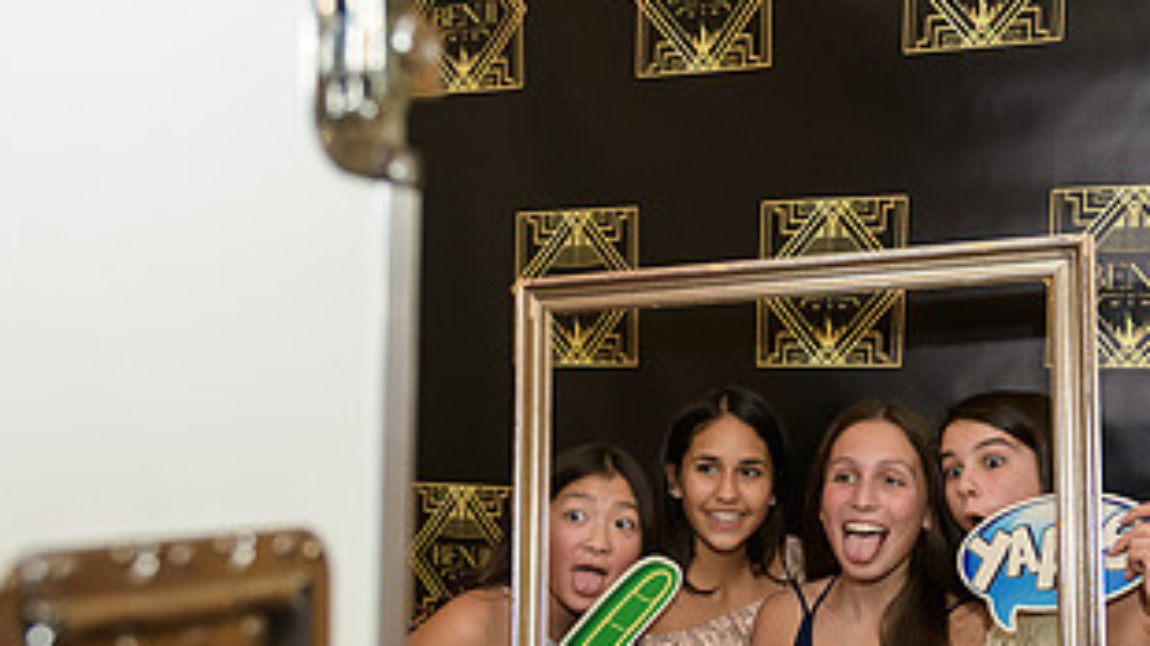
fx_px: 1554
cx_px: 612
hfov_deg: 40.6
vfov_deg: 23.1
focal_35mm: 51
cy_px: 522
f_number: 3.2
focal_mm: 26
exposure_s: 1/125
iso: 1250
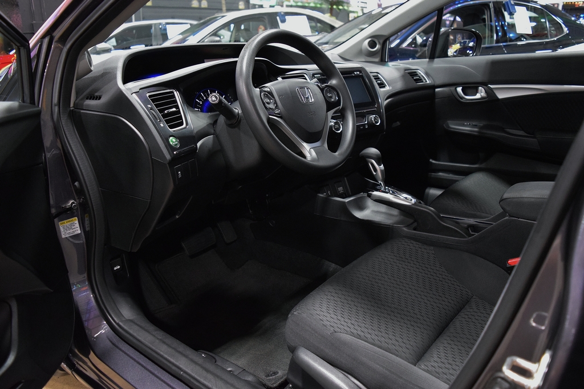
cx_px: 292
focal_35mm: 27
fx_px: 438
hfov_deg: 67.4
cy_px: 194
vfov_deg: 47.9
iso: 5000
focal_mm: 18
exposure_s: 1/60
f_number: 3.5
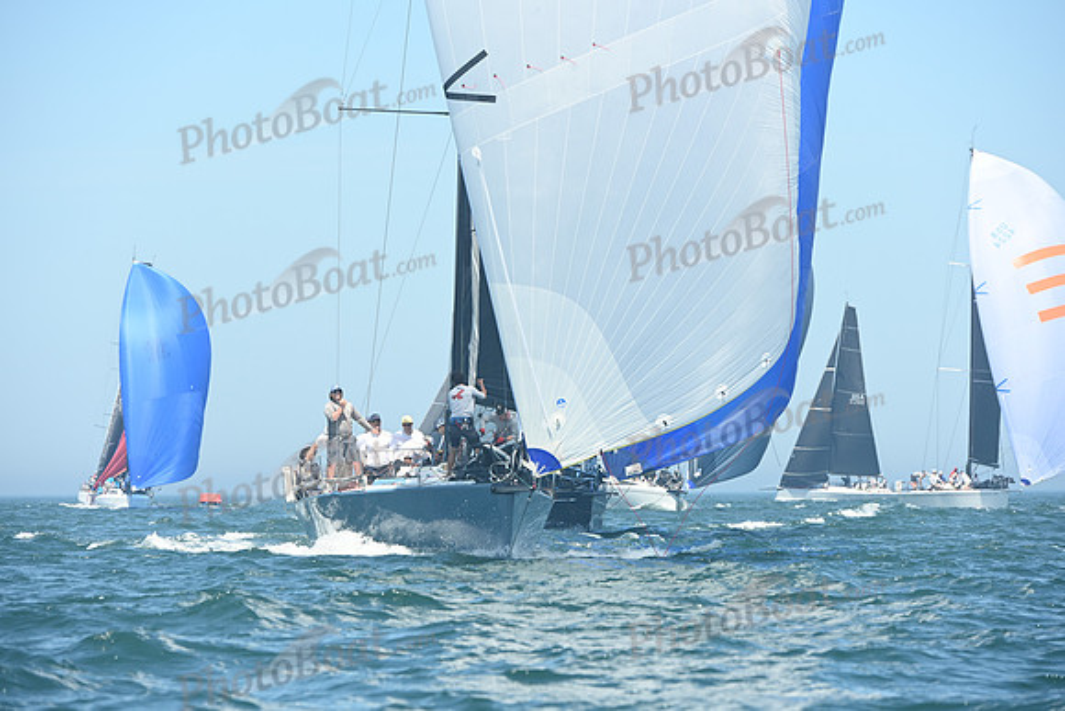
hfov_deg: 11.4
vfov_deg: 7.6
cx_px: 532
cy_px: 356
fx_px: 5326
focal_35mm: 180
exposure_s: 1/1000
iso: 320
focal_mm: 180
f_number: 5.6
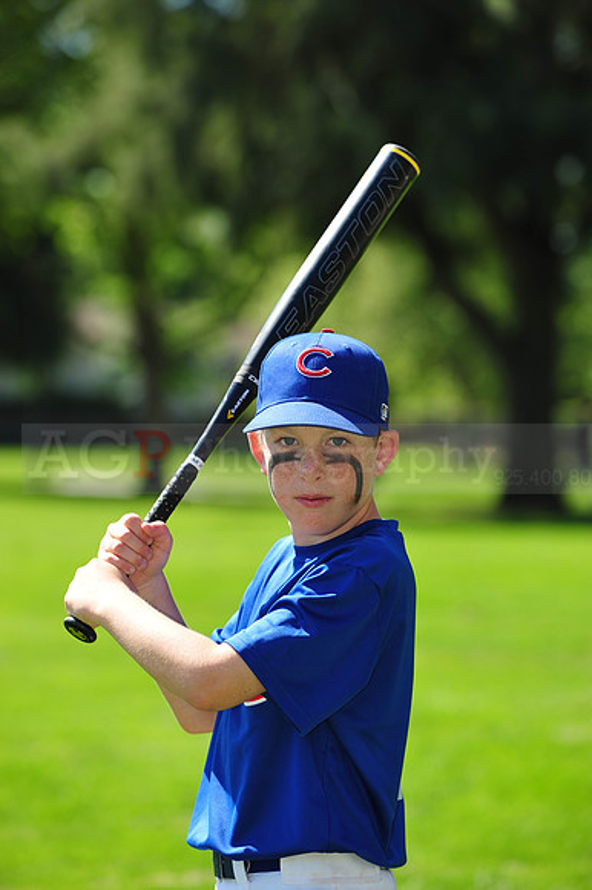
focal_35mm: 165
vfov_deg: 12.5
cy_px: 445
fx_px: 4075
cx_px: 296
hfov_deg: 8.3
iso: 200
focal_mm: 165
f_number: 5.6
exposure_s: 1/640
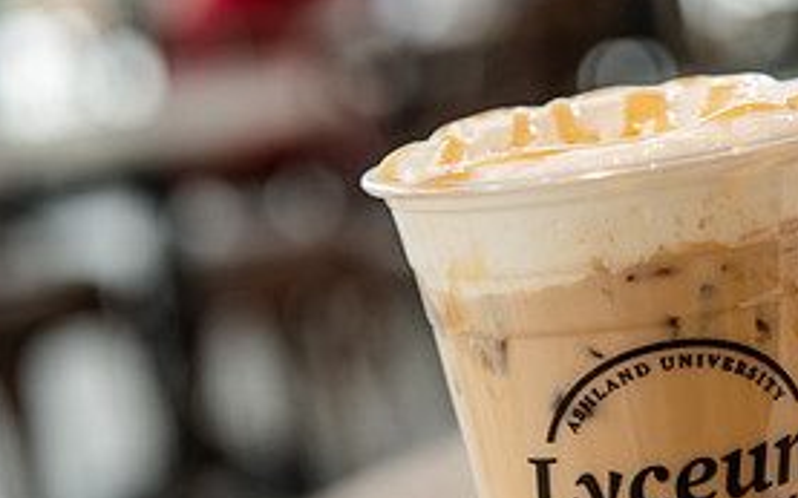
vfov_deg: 10.5
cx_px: 671
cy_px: 430
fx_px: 2696
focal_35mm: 124
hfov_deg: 16.7
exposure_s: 1/200
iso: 500
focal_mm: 58
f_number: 3.5
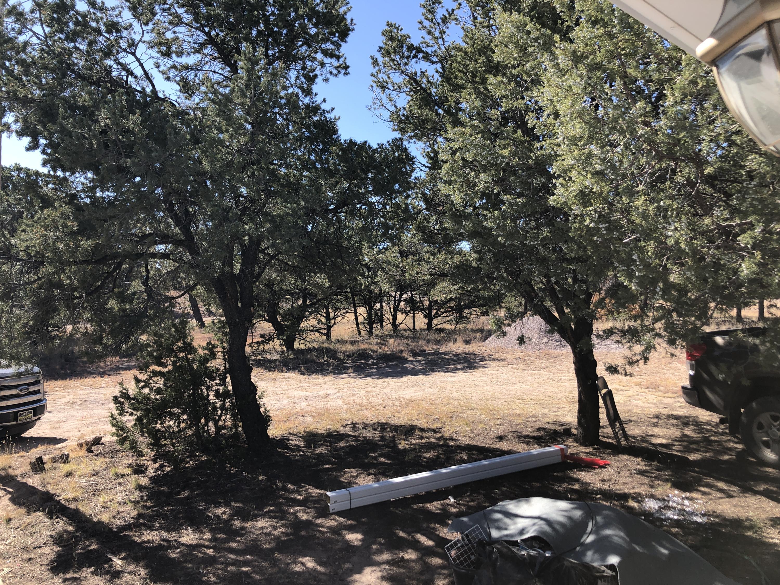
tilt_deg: -0.7
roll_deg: +0.2
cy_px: 292
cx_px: 390
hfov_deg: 63.4
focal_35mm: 28
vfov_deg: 49.7
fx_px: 631
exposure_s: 1/787
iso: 20
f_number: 1.8
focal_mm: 3.99
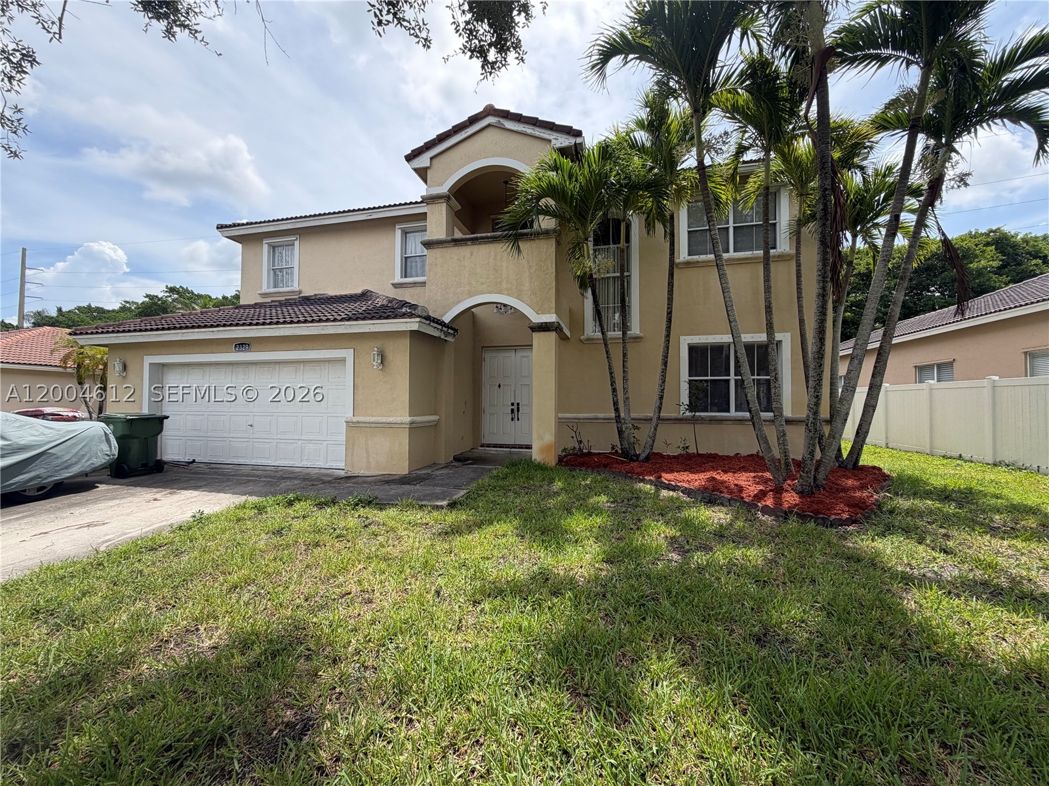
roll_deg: -0.1
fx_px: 424
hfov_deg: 102.1
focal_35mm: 14
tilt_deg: +0.3
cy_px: 393
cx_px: 524
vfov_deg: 85.7
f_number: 2.2
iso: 32
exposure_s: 1/770
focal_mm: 2.22
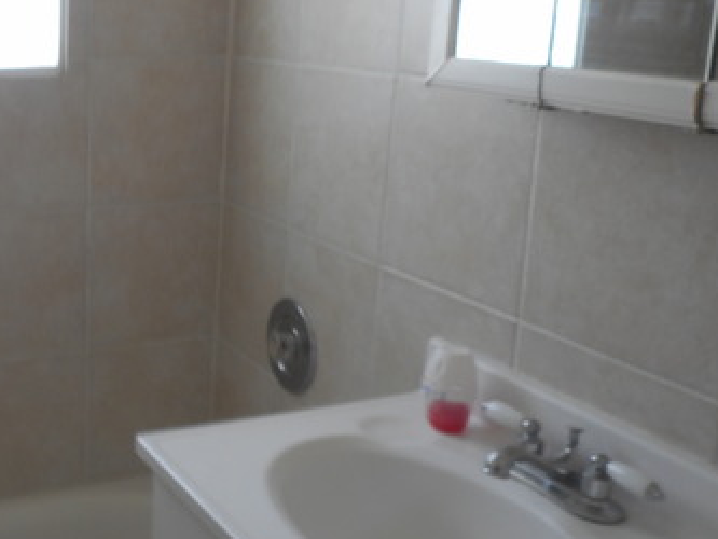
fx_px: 996
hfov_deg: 38.0
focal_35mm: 48
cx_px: 129
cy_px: 203
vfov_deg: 30.2
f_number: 3.7
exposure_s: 1/30
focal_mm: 4.5
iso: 80
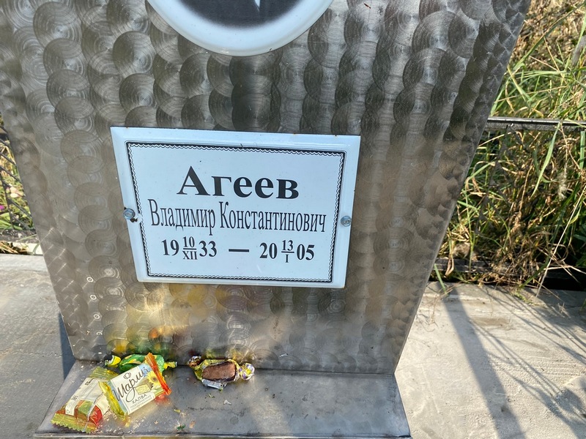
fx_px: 440
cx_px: 293
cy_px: 220
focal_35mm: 26
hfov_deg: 67.3
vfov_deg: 53.1
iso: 32
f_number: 1.8
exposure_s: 1/1182
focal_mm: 4.25
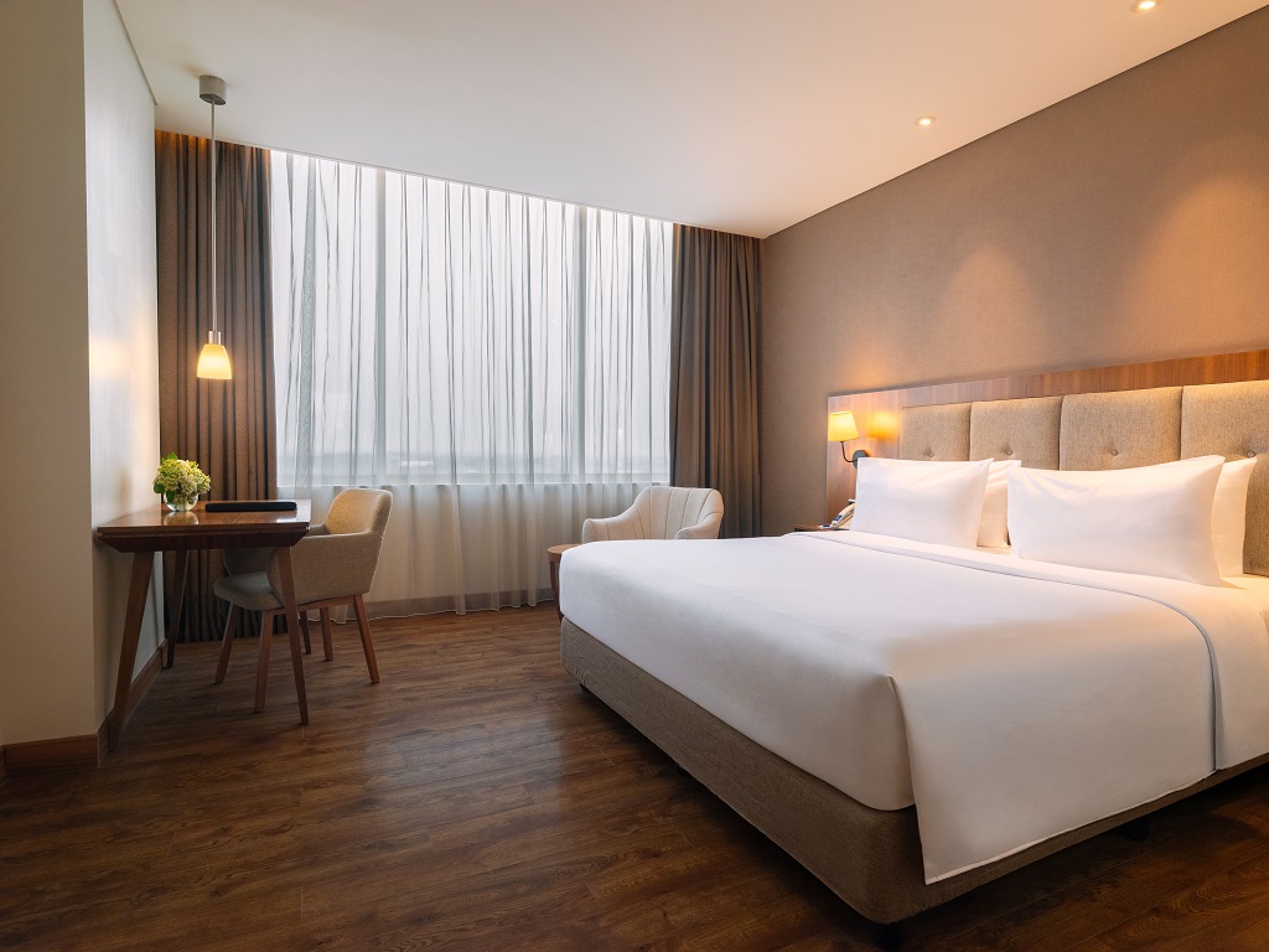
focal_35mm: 18
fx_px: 660
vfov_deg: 71.6
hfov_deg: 87.8
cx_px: 634
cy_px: 476
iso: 400
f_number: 11
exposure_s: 1/3
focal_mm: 23
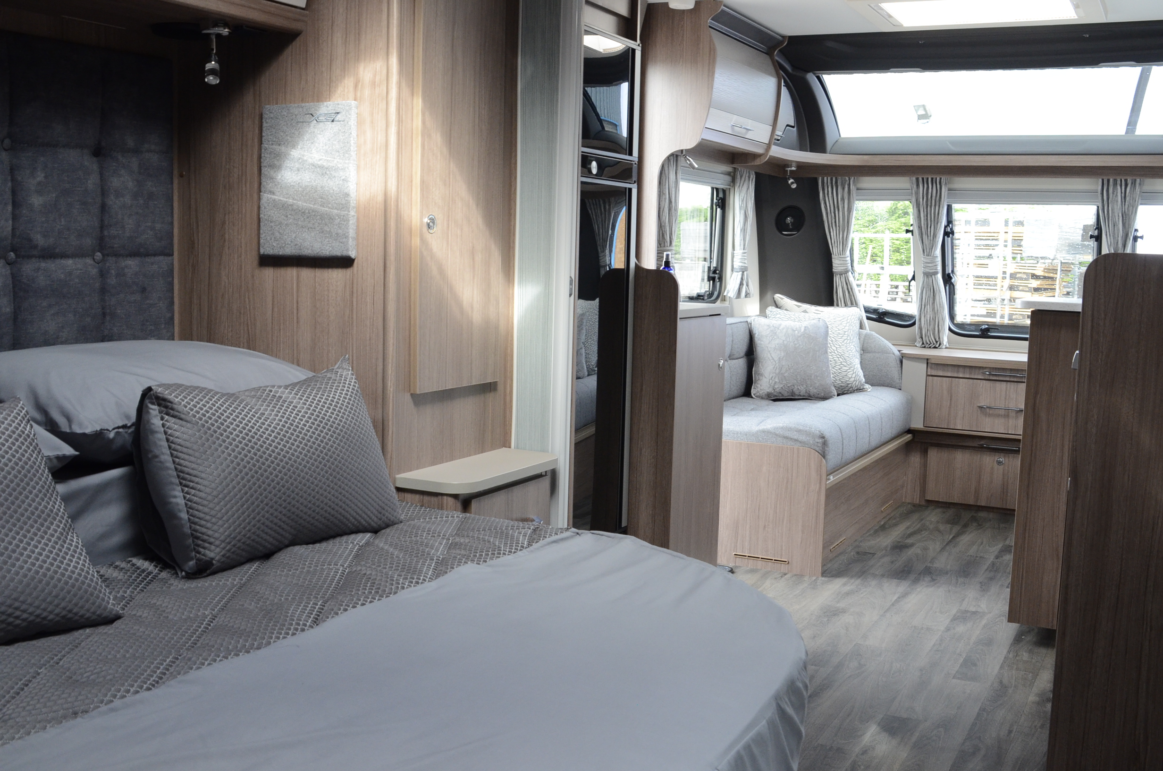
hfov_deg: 53.2
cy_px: 386
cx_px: 582
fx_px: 1161
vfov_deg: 36.7
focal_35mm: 36
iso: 1400
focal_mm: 24
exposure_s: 1/30
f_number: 8
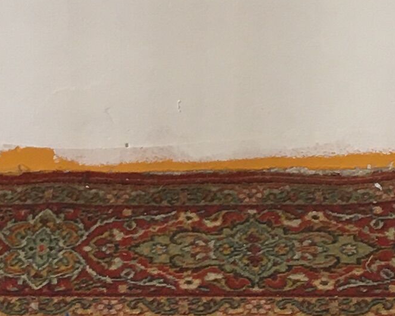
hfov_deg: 11.2
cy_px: 145
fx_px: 2010
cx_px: 77
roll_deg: +2.3
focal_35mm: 172
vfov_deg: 9.0
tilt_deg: -23.6
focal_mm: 4.15
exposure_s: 1/33
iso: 80
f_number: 2.2
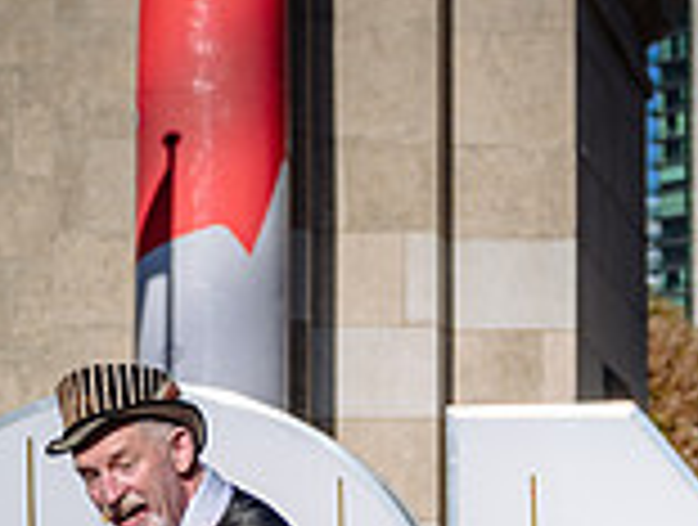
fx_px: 4062
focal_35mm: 201
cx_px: 1123
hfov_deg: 9.5
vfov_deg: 7.3
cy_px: 663
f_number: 3.5
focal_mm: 51
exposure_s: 1/800
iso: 64
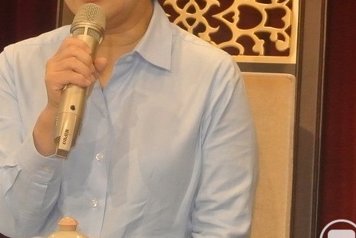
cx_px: 129
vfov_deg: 8.3
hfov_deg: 12.4
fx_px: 1643
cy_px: 26
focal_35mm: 166
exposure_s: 1/60
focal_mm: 30
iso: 800
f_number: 5.6
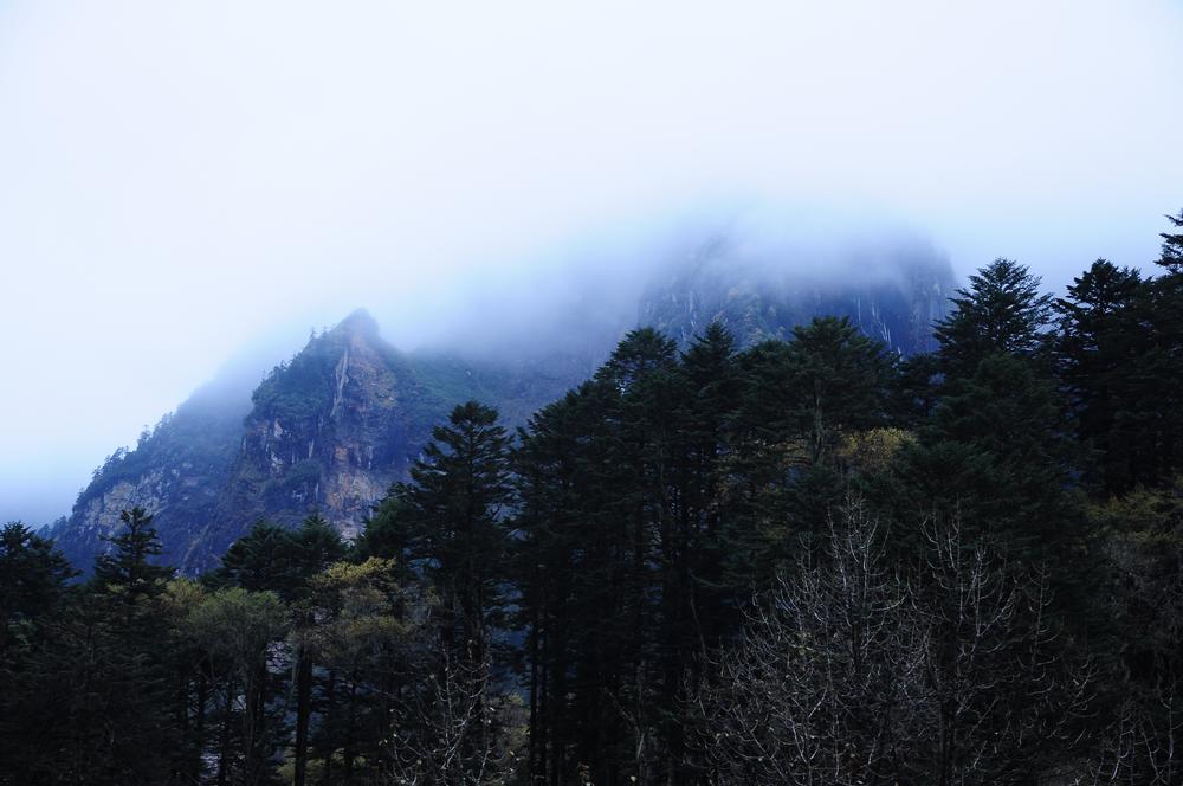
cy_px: 393
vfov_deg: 18.9
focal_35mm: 72
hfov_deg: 28.1
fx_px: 2363
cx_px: 592
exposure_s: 1/15
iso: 400
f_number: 5
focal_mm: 48
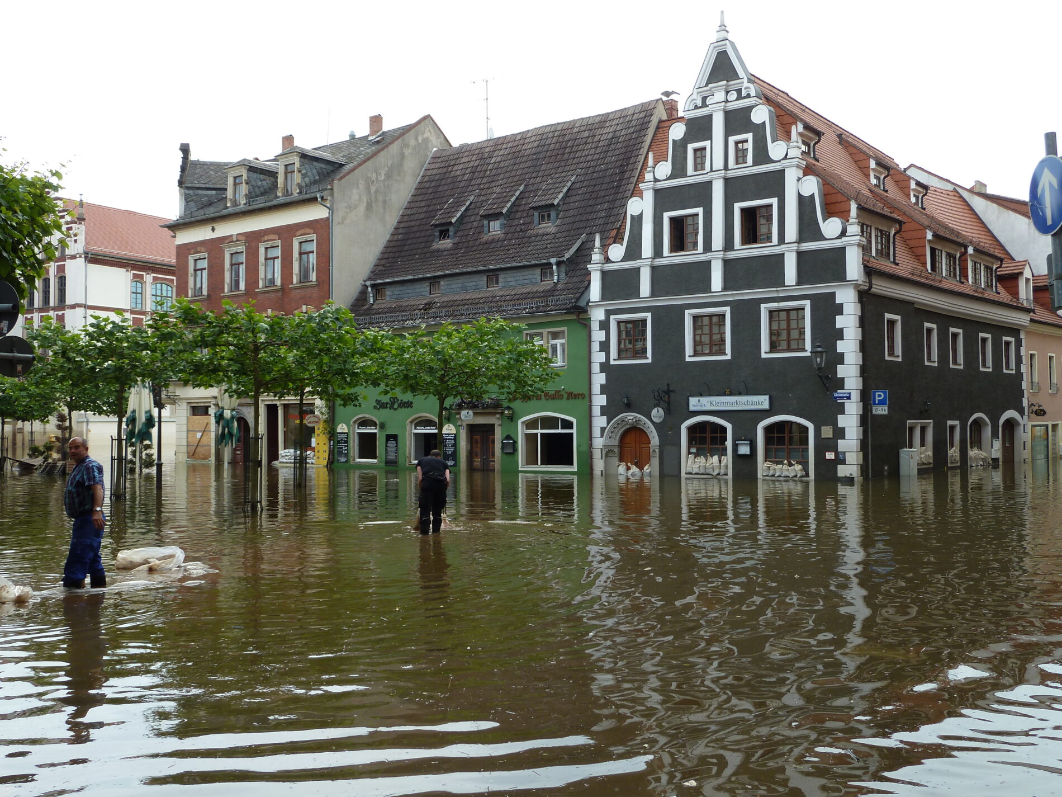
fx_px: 1074
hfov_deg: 52.6
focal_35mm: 35
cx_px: 531
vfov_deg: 40.7
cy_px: 398
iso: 80
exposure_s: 1/100
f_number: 4
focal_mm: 5.7
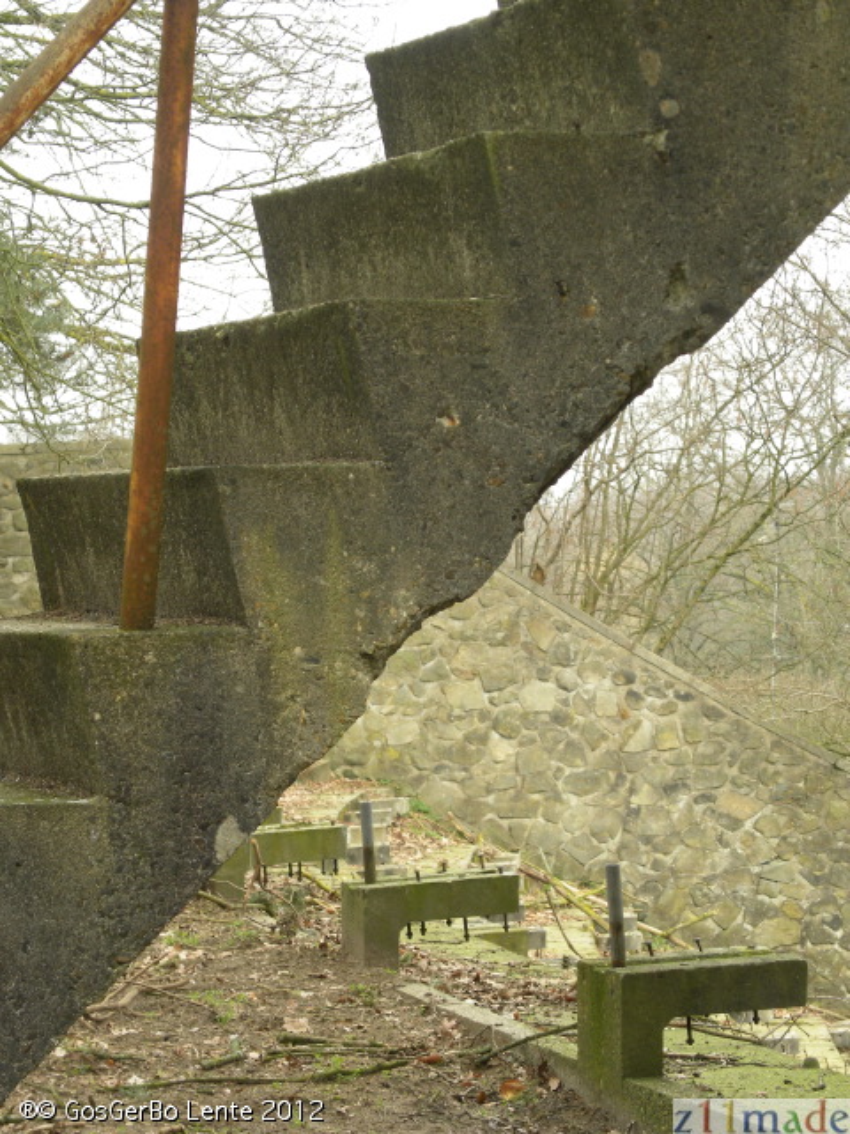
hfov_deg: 11.5
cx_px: 425
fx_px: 4223
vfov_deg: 15.3
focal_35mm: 129
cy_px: 567
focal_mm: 23
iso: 80
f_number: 4.5
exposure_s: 1/72.6
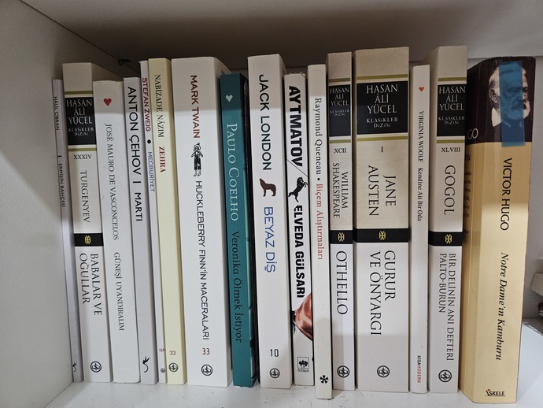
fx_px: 361
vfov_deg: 58.9
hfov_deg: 73.9
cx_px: 272
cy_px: 204
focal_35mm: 23
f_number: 1.8
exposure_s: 1/50
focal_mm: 5.4
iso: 800
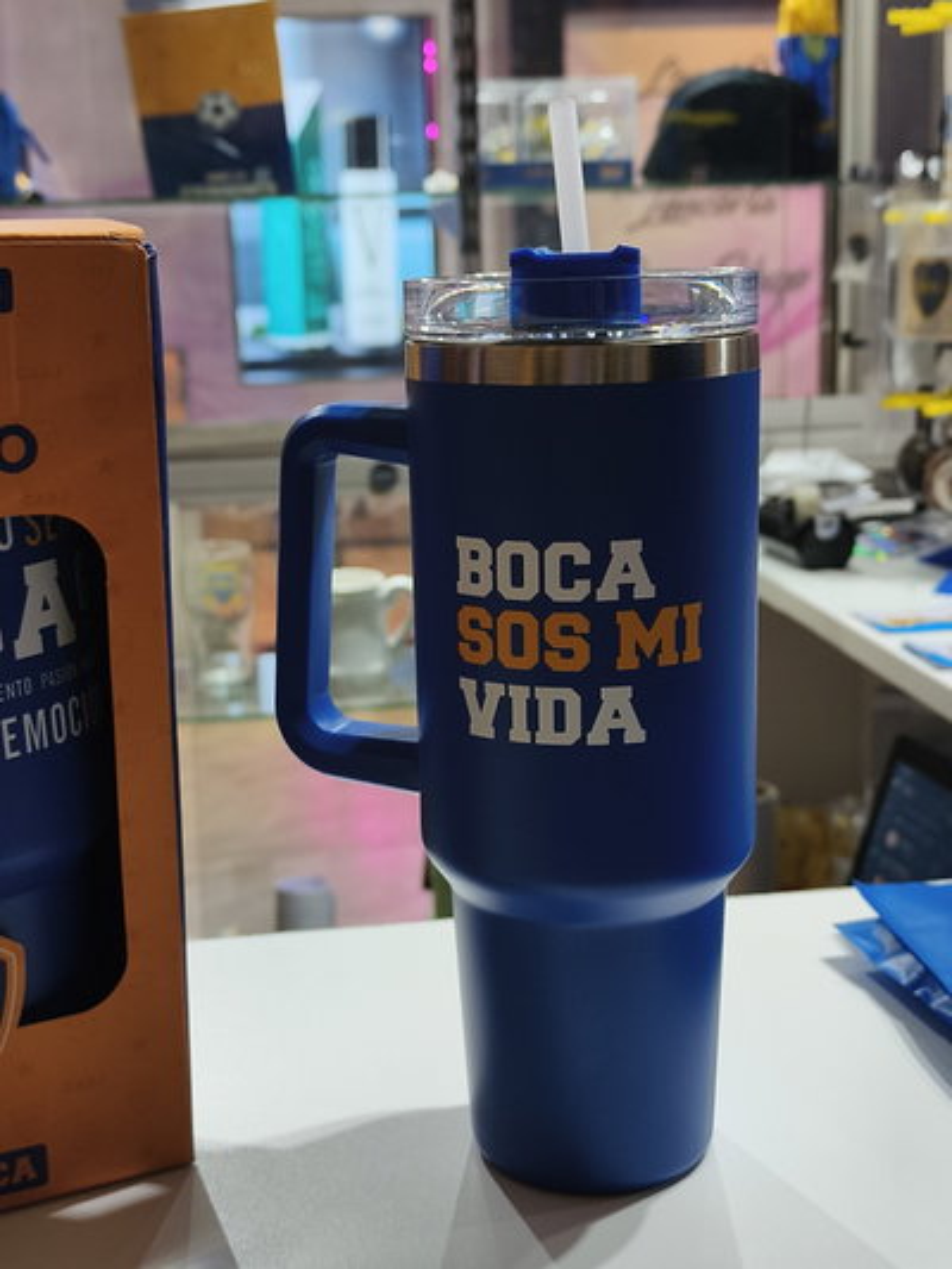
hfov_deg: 31.5
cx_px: 476
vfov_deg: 41.2
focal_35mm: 46
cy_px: 634
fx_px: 1686
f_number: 1.65
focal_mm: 6.14
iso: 250
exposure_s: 1/50
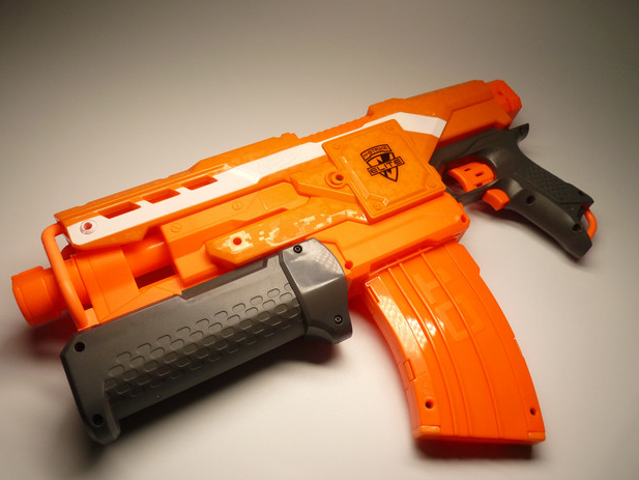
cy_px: 246
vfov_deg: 49.8
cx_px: 311
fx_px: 517
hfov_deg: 63.4
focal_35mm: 28
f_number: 2.8
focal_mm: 4.8
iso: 200
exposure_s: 1/400
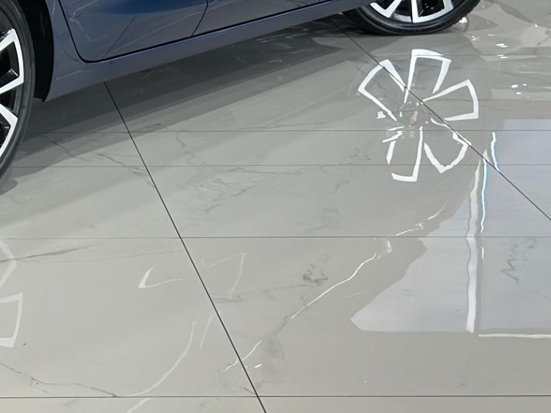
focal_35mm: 123
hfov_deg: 15.5
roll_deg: -0.2
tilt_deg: -9.6
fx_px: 1958
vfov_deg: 11.8
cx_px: -87
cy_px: -89
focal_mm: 6.86
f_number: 1.78
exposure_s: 1/120
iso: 125
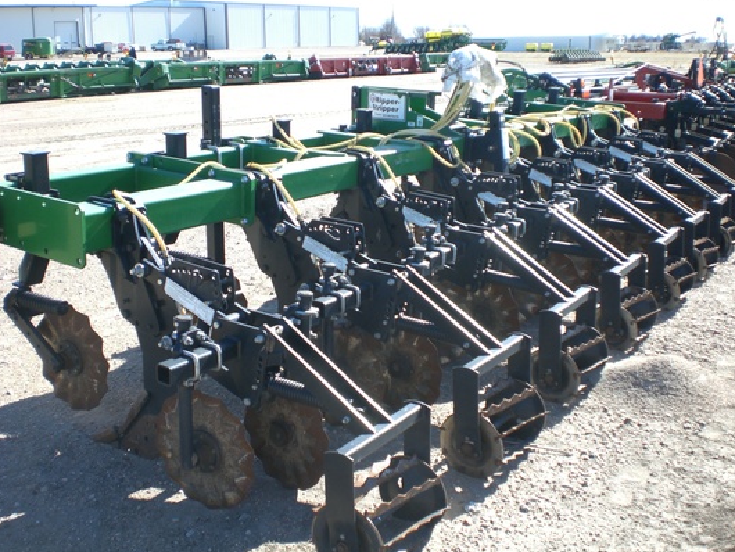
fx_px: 828
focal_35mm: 39
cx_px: 373
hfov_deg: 47.8
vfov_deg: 36.8
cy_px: 273
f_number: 3.1
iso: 50
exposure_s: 1/320
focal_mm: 6.3
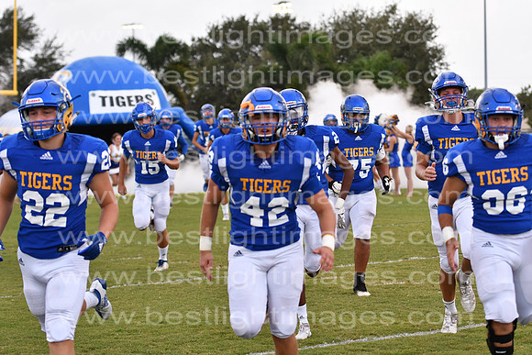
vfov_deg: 13.0
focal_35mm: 105
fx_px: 1552
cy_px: 178
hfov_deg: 19.5
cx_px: 266
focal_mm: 70
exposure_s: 1/1000
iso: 800
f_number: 3.2
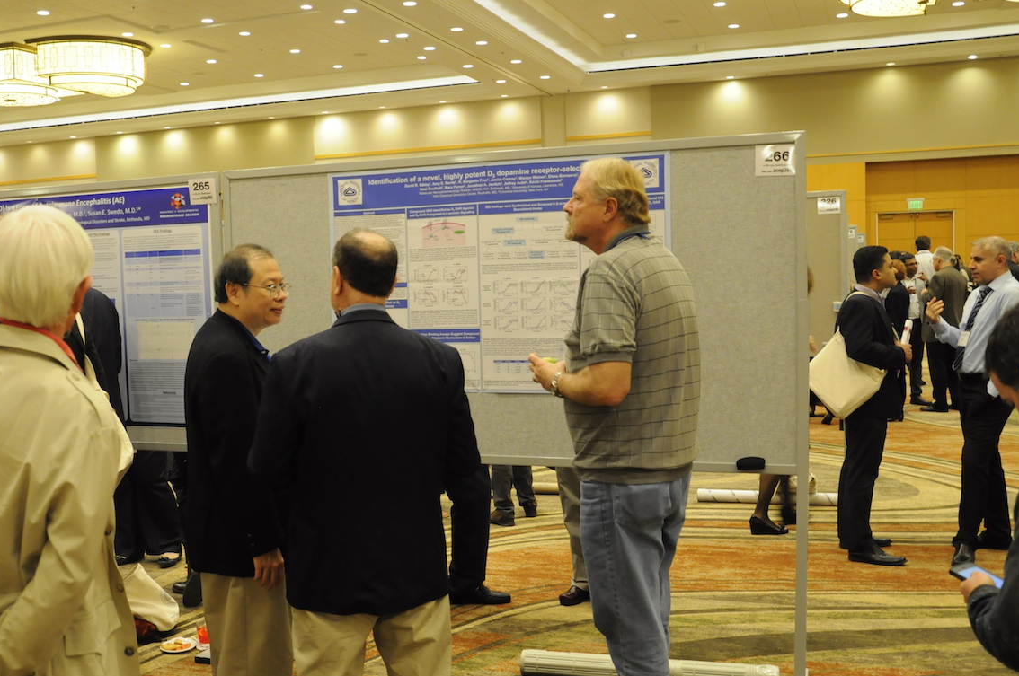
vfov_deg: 32.1
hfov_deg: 46.6
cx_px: 424
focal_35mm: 42
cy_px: 347
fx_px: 1178
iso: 1250
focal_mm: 21
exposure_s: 1/25
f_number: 3.8
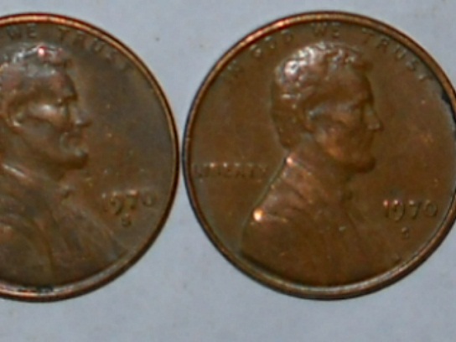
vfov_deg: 35.1
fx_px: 540
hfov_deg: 45.8
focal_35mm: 41
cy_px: 171
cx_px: 228
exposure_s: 1/30
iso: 64
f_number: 5.5
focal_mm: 6.72
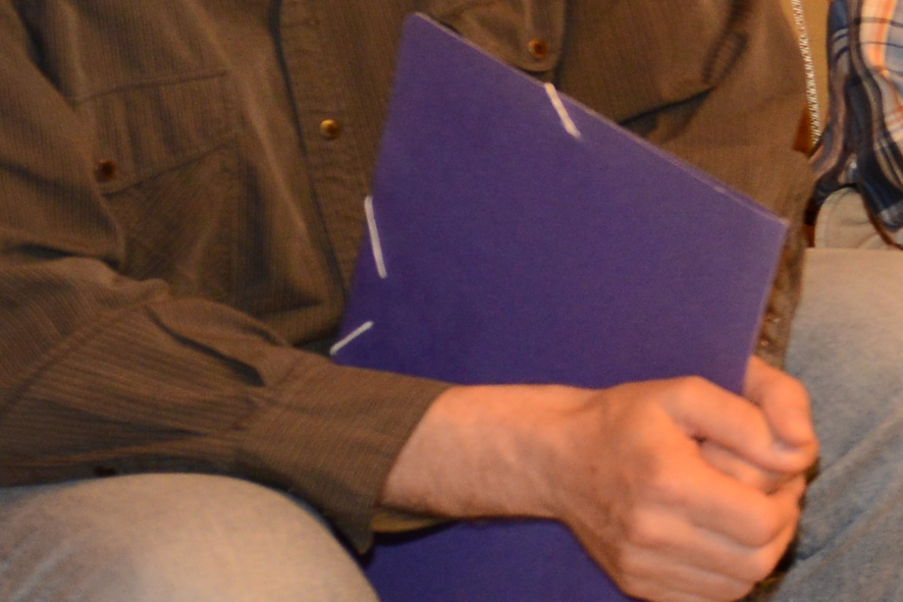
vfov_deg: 6.3
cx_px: 2148
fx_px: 5469
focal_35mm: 218
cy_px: 20
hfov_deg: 8.6
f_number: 3.5
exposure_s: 1/50
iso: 800
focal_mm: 35
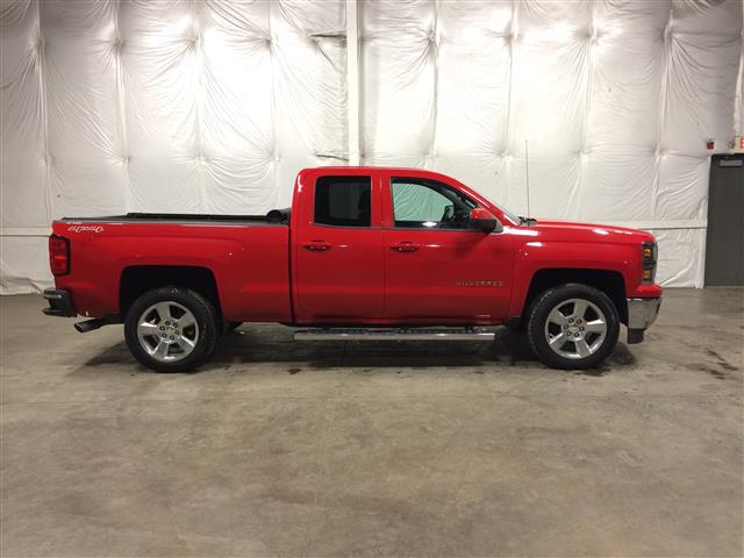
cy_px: 279
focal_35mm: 29
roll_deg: +2.3
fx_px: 623
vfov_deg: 48.2
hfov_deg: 61.7
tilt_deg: -8.5
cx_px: 372
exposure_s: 1/30
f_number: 2.2
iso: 100
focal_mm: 4.15
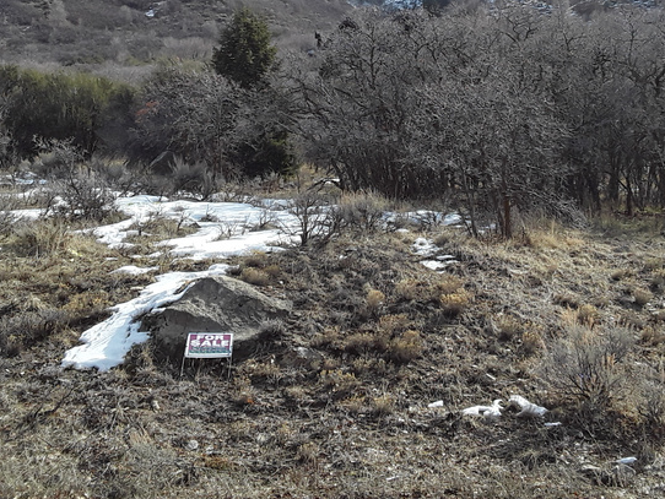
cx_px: 356
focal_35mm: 51
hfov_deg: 37.5
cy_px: 67
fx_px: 980
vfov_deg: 27.7
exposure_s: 1/1337
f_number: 1.9
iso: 40
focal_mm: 2.91
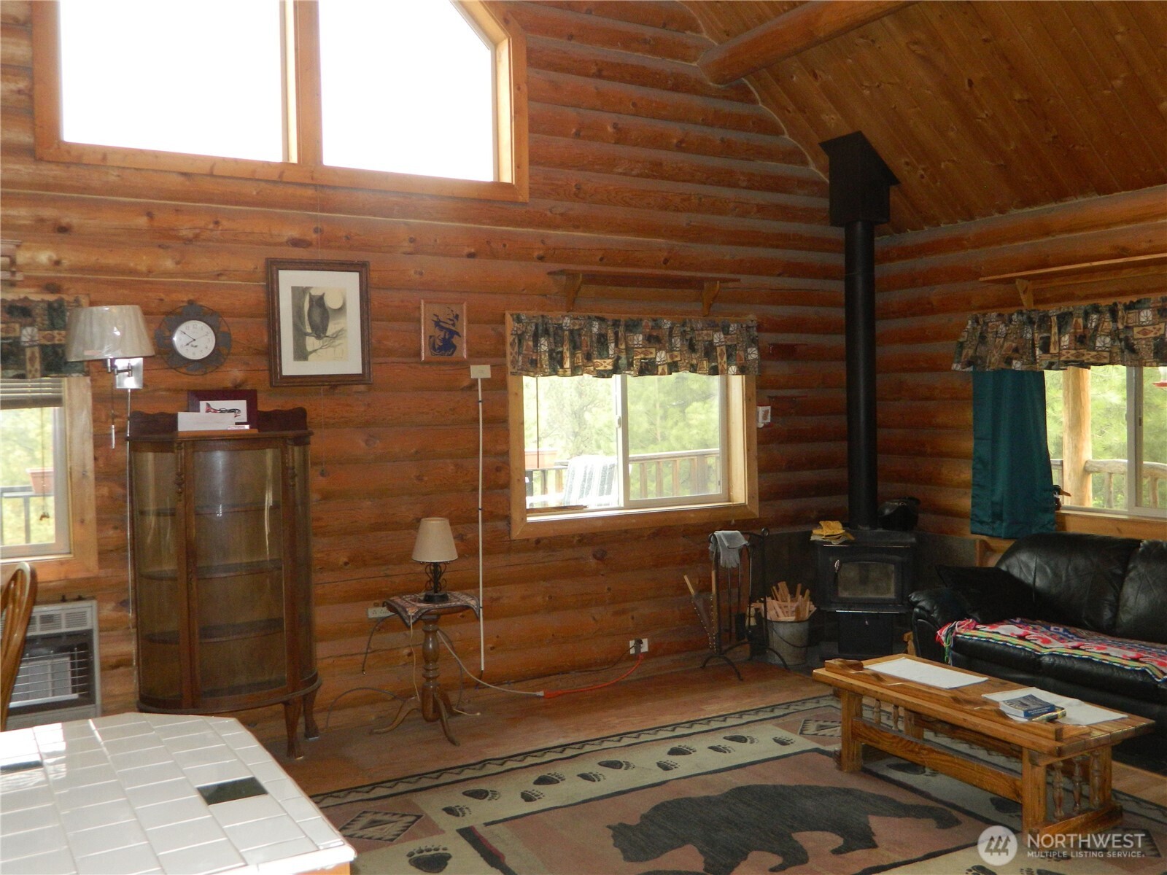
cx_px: 584
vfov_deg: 45.4
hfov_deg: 58.4
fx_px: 1045
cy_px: 438
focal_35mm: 31
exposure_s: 1/30
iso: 280
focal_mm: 5.6
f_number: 3.2
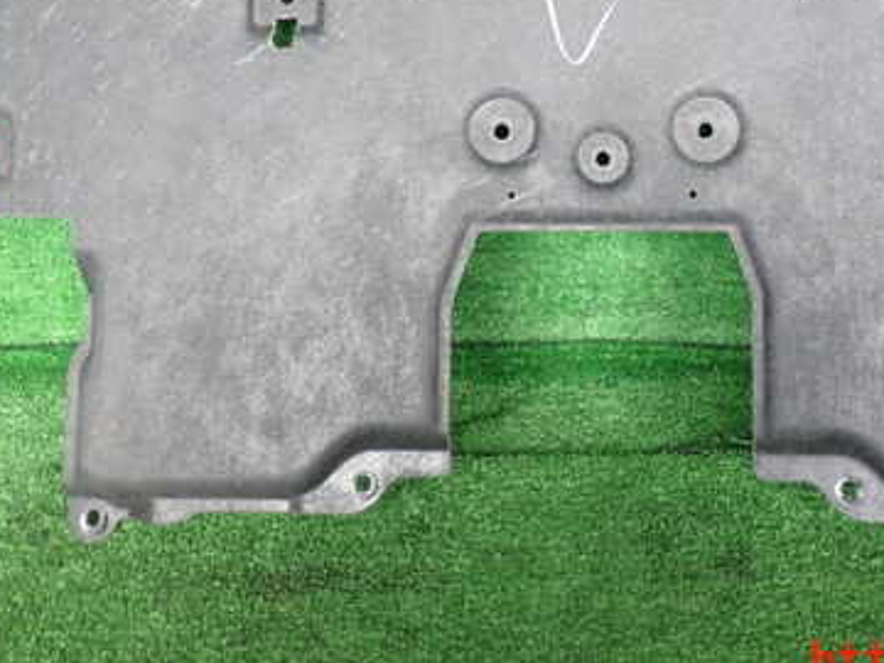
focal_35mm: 50
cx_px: 629
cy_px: 142
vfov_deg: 28.5
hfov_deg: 37.5
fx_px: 1277
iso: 200
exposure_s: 1/60
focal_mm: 5.4
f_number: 2.3
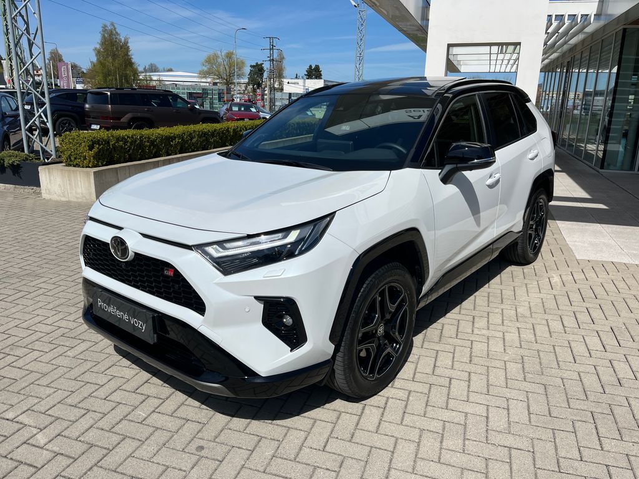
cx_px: 320
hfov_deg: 67.3
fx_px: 480
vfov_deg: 53.1
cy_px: 240
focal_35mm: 26
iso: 50
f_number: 1.6
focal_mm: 5.1
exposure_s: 1/7353
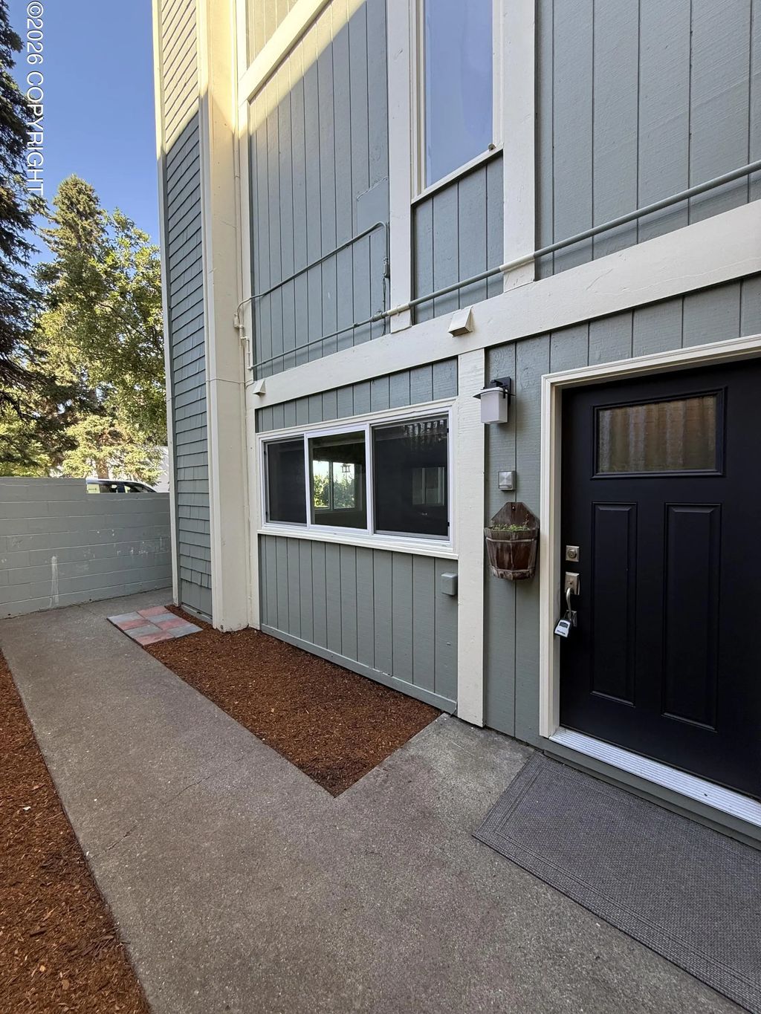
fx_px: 410
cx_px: 380
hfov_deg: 85.7
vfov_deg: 102.1
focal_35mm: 14
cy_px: 507
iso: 64
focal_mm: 2.22
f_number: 2.2
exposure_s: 1/162
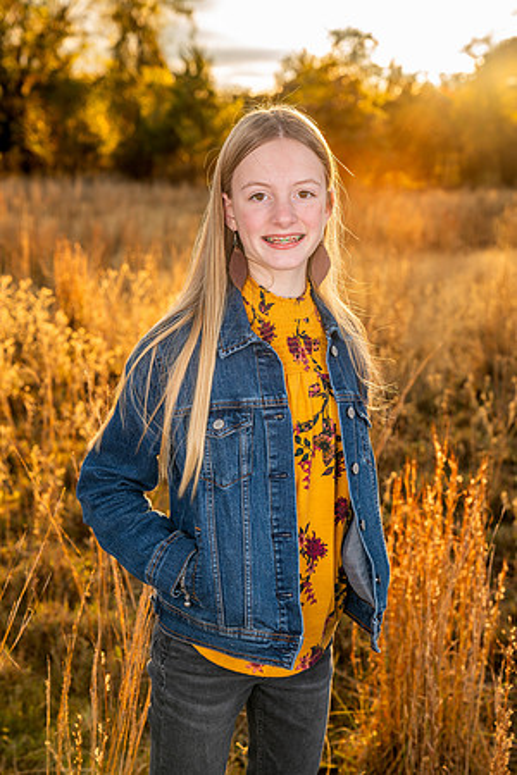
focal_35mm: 58
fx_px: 1249
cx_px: 258
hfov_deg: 23.4
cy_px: 388
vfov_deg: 34.5
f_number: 5
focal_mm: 58
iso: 80
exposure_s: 1/200
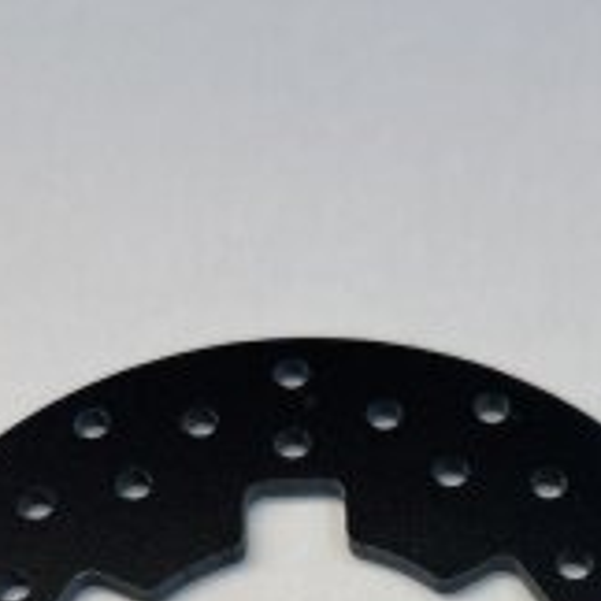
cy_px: 1080
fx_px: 1670
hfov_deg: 20.2
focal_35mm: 85
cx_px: 490
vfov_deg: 16.9
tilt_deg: -70.1
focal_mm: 5.1
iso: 32
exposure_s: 1/114
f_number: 1.6
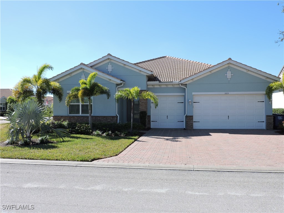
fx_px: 271
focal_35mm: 33
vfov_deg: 42.9
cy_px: 106
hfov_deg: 55.4
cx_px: 142
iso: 100
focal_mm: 5.9
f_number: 3.2
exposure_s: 1/800
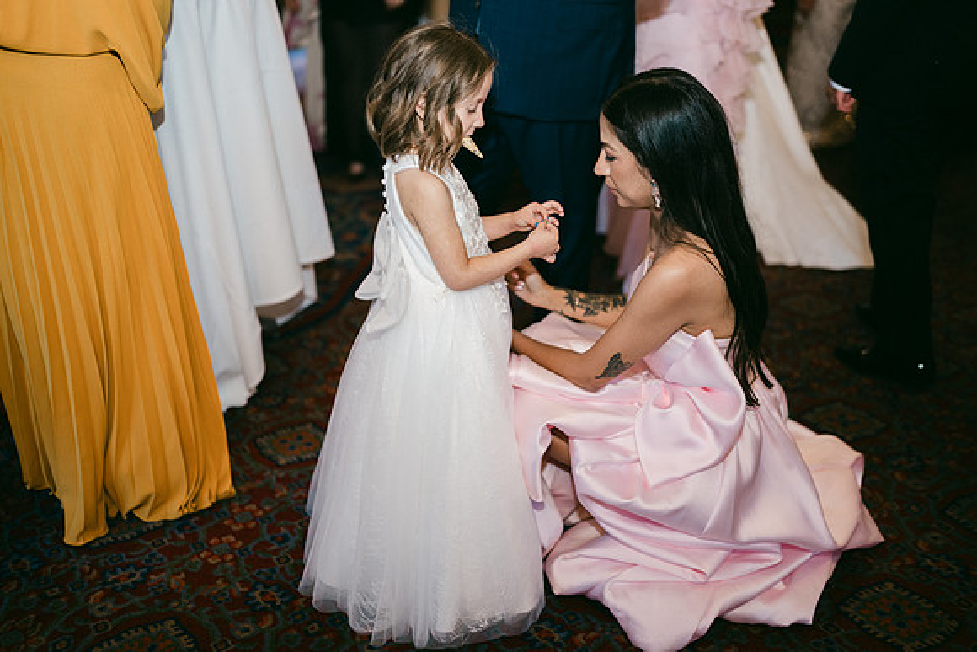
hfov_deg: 54.4
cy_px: 326
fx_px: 950
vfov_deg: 37.9
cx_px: 488
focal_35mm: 35
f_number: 1.2
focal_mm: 35
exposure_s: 1/125
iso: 640
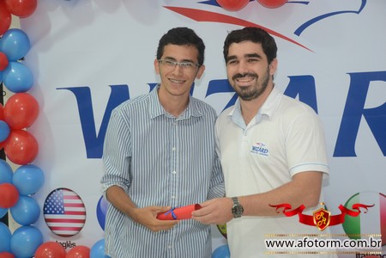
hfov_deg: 28.1
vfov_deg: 18.9
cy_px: 129
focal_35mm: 72
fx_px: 772
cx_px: 193
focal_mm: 48
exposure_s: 1/80
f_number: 4.8
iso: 1600
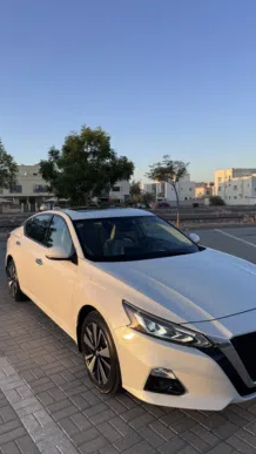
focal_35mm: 27
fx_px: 325
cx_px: 113
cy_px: 229
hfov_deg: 42.9
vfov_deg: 69.8
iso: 80
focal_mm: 6.76
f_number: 1.78
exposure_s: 1/1339
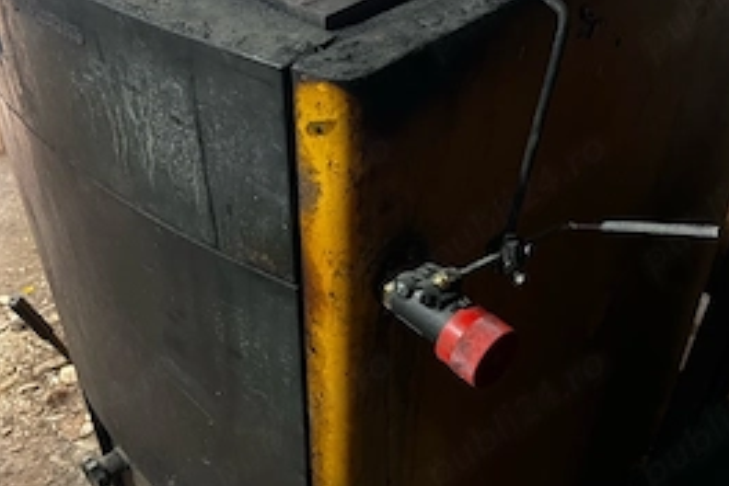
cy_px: 237
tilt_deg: -40.0
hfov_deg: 47.4
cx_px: 356
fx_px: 830
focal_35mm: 41
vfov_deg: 32.6
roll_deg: +1.9
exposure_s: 1/25
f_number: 1.6
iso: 640
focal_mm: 5.1
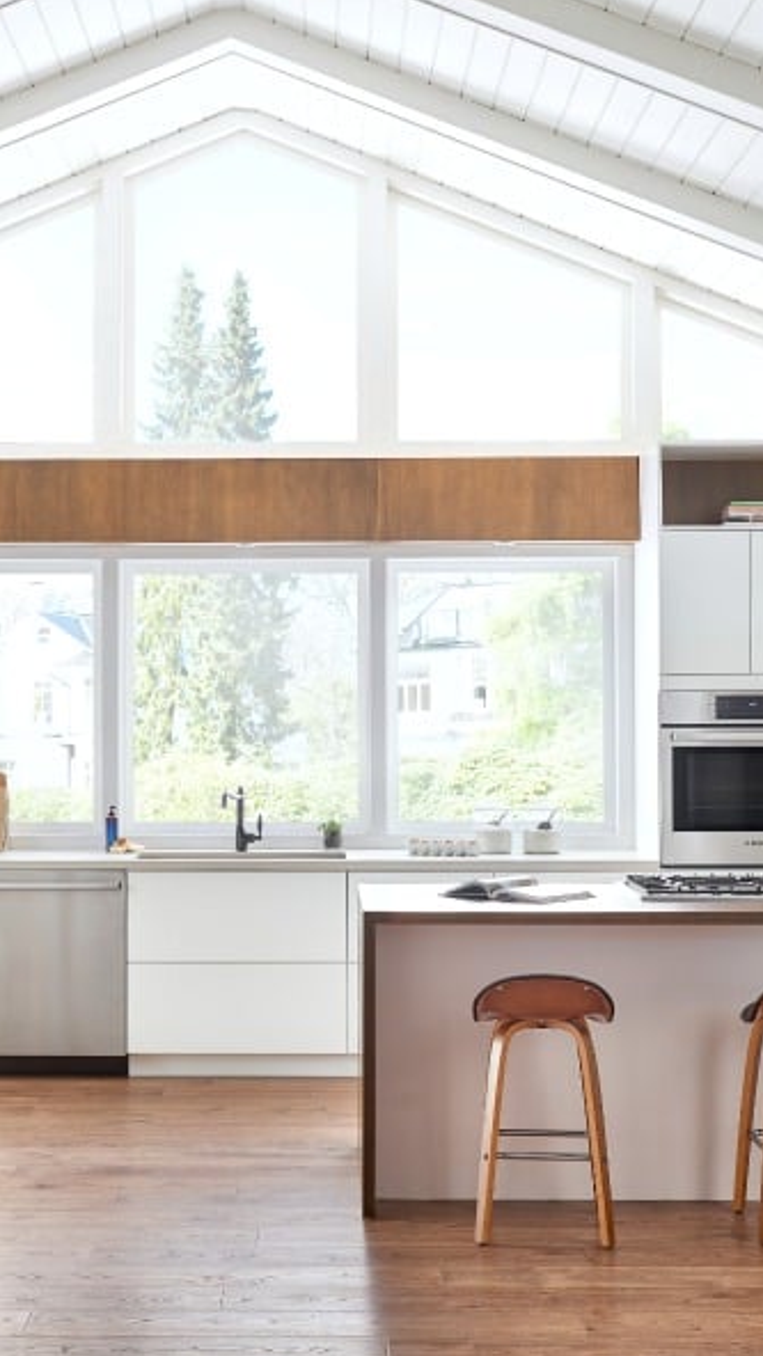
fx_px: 1834
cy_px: 680
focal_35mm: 51
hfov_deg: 23.4
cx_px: 296
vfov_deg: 40.6
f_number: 8
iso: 100
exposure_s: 2.5
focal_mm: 32
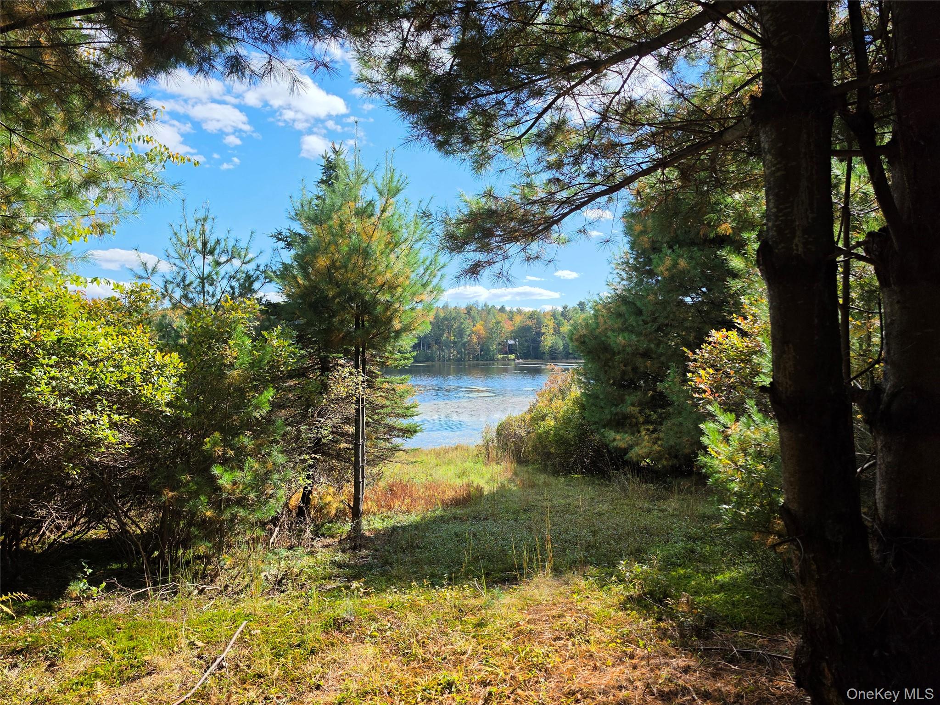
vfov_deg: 58.9
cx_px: 470
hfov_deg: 73.9
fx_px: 625
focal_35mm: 23
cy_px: 352
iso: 64
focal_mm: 6.5
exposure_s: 1/5955
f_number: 1.4
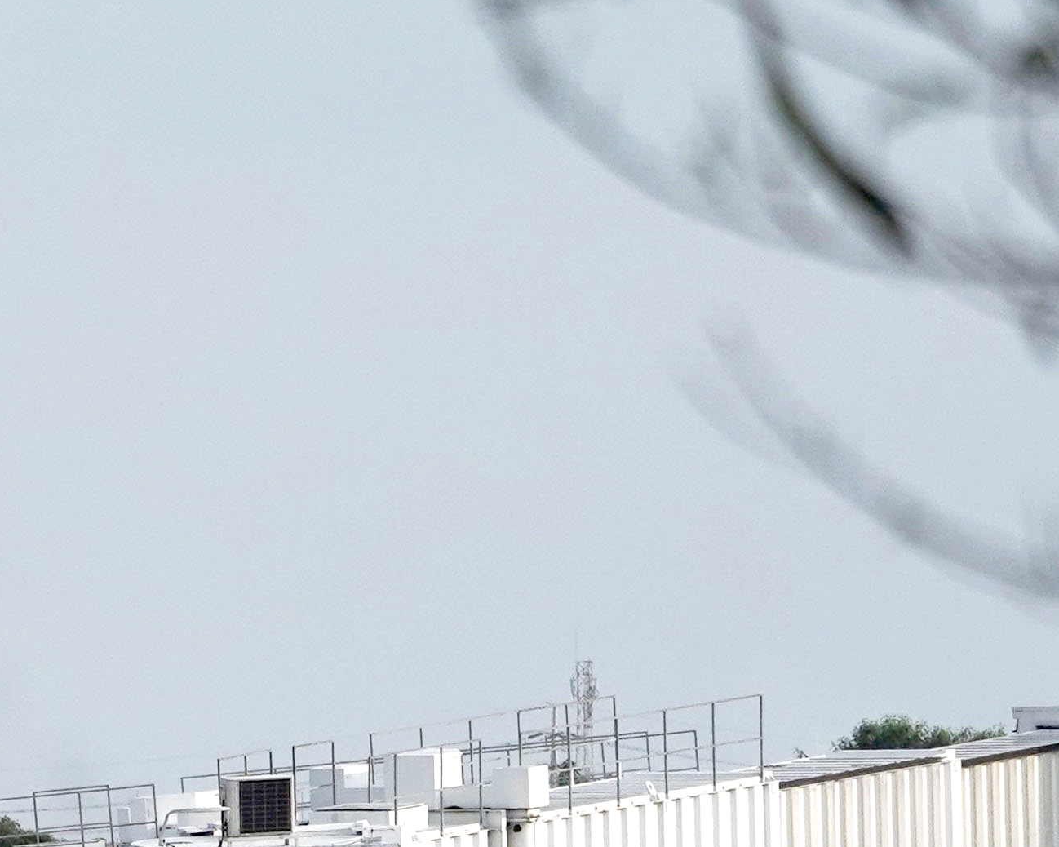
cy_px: 1537
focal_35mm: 768
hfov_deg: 2.5
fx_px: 24067
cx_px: -1069
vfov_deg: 2.0
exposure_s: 1/4000
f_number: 5.6
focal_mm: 177
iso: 400
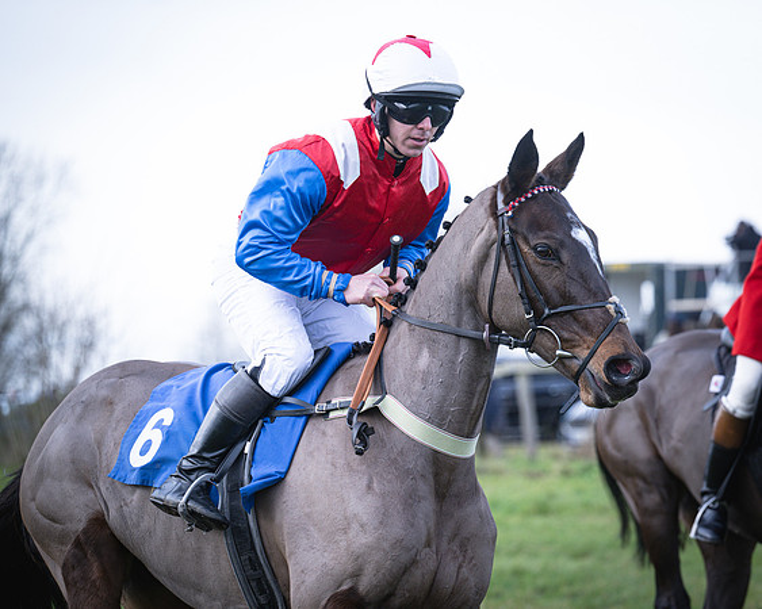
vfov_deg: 8.3
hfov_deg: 10.4
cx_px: 539
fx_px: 4188
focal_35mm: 186
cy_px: 345
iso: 400
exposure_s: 1/800
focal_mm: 140
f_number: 4
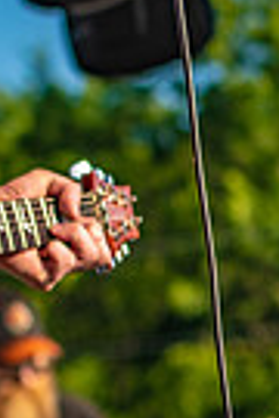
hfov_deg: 3.9
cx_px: 9
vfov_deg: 5.8
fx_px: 4068
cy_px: -211
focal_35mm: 350
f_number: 5.6
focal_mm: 105
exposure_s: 1/250
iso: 100
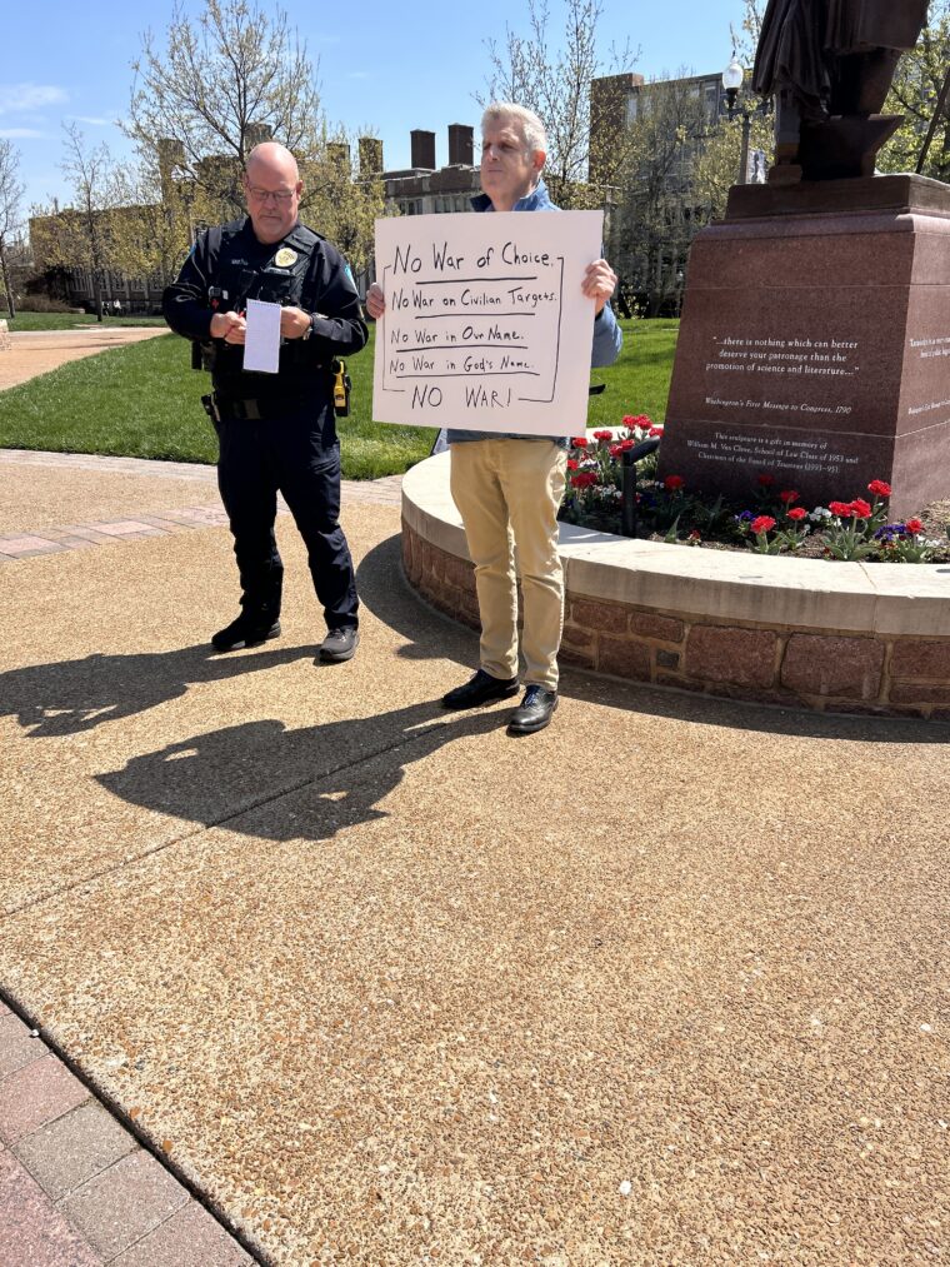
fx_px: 951
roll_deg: -0.5
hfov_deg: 53.1
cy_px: 634
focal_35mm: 26
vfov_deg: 67.3
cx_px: 475
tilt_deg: -20.5
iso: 50
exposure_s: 1/4444
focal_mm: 5.7
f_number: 1.5
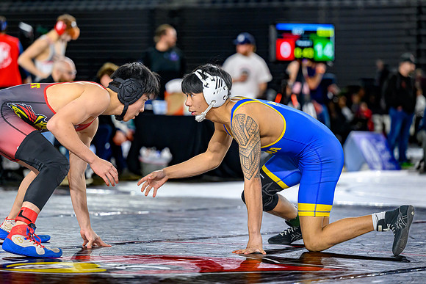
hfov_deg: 13.1
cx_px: 207
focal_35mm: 157
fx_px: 1859
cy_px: 124
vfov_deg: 8.7
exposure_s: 1/800
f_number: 2.8
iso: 2500
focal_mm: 135
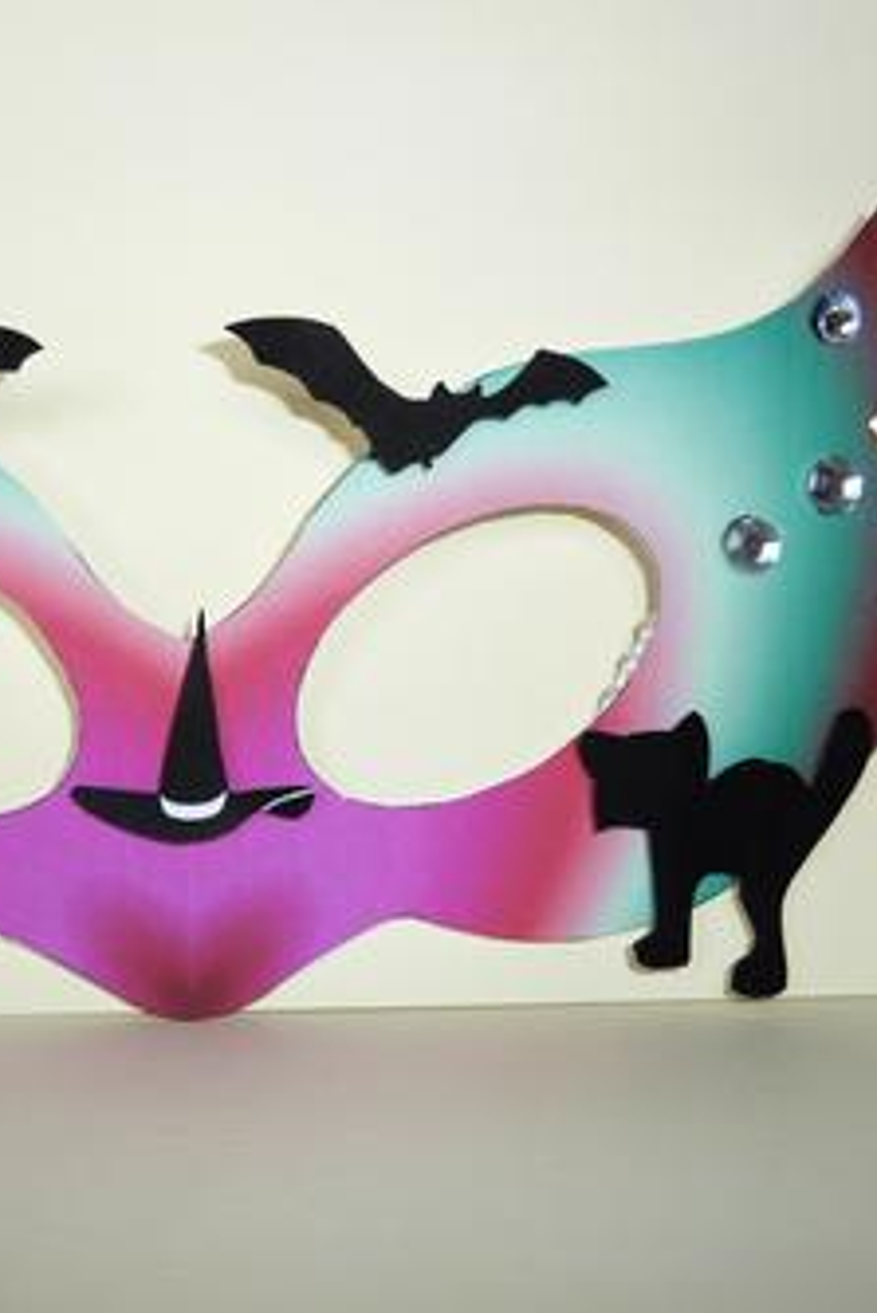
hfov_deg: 36.8
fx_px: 1278
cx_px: 193
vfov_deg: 54.4
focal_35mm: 35
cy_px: 656
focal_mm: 4.1
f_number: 3.3
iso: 100
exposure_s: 1/40
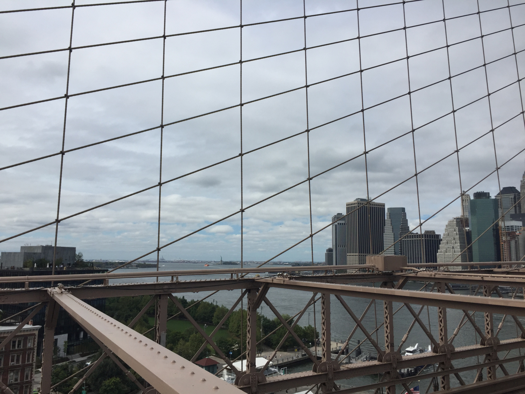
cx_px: 262
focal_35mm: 29
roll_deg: -1.2
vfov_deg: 48.2
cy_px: 197
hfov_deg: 61.7
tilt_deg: +8.3
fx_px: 440
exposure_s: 1/3597
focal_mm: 4.15
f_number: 2.2
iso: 32
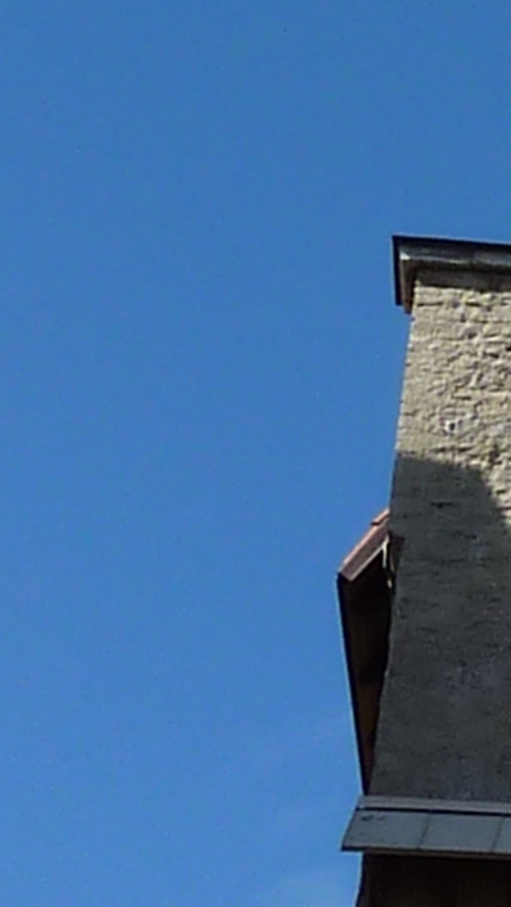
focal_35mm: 168
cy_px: 402
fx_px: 4042
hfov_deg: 6.9
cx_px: 1205
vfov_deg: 12.8
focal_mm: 4.1
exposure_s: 1/500
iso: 80
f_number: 5
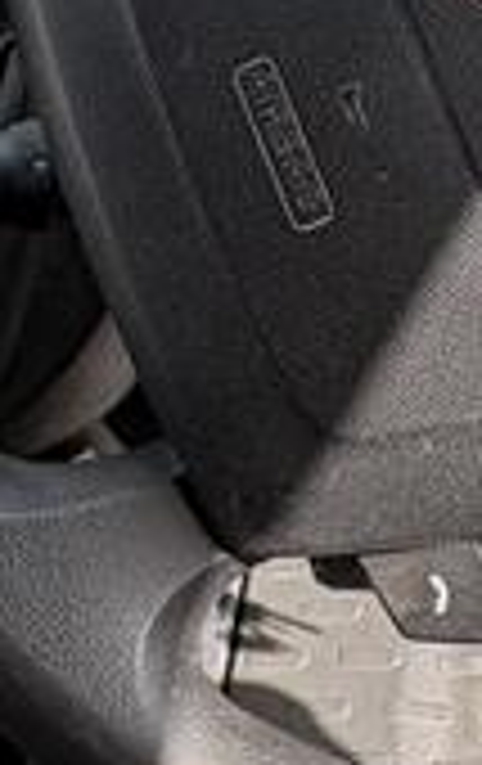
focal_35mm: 78
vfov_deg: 23.7
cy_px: -194
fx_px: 1631
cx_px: 423
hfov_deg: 16.6
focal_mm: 2.22
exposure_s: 1/200
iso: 40
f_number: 2.2
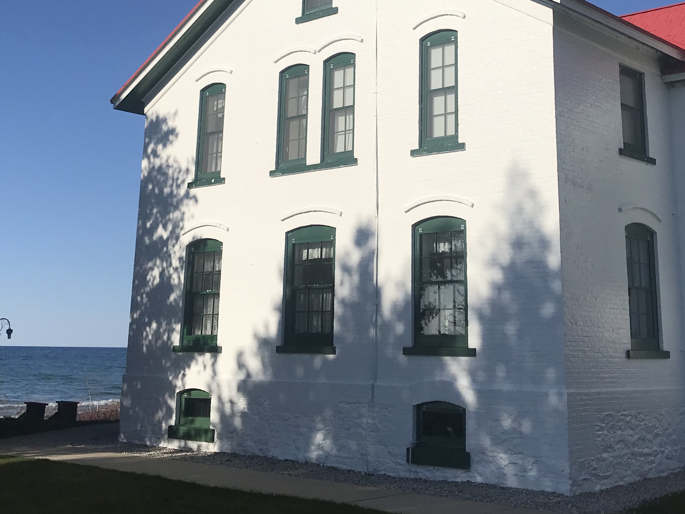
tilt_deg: +13.6
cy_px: 98
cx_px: 389
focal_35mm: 51
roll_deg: +0.3
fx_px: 1009
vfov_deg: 27.9
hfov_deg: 37.4
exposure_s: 1/5650
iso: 20
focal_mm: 3.99
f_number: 1.8
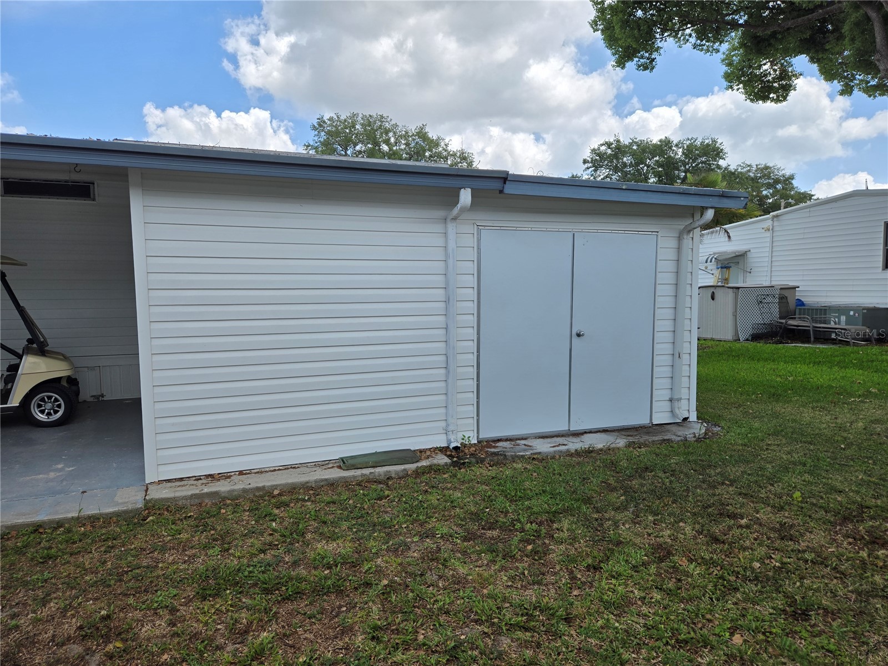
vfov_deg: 58.9
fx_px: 590
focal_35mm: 23
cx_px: 444
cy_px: 333
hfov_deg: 73.9
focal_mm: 5.4
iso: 25
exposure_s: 1/1318
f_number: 1.8
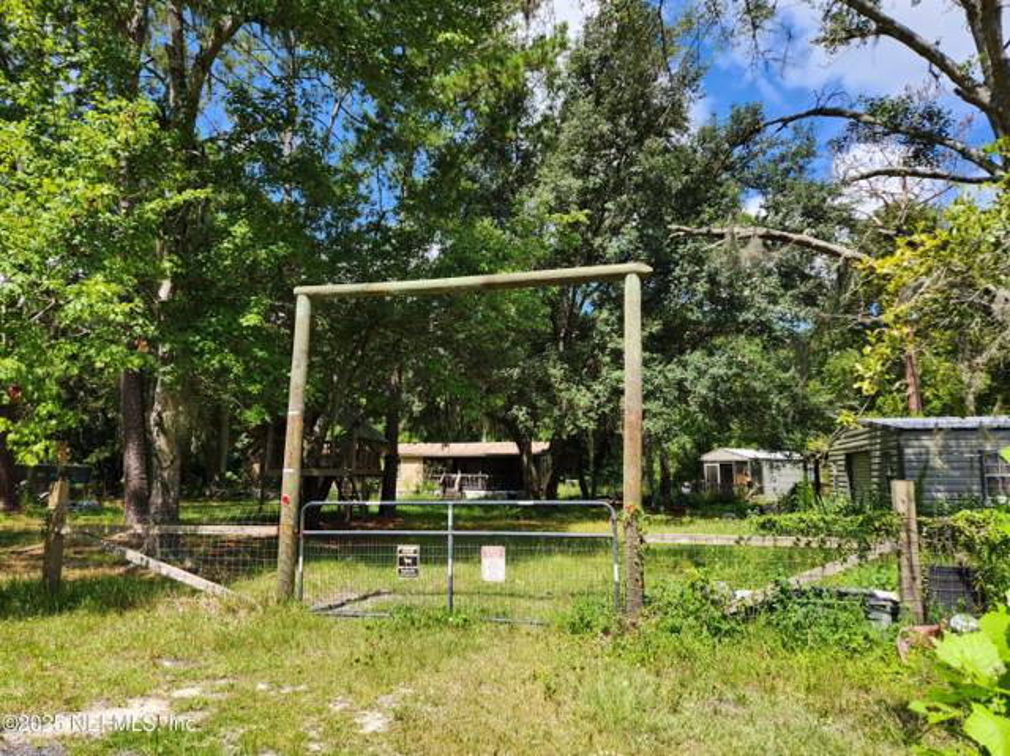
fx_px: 671
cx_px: 505
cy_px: 378
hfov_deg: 74.0
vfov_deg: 58.8
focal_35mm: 23
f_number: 1.8
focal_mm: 5.4
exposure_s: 1/681
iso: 20
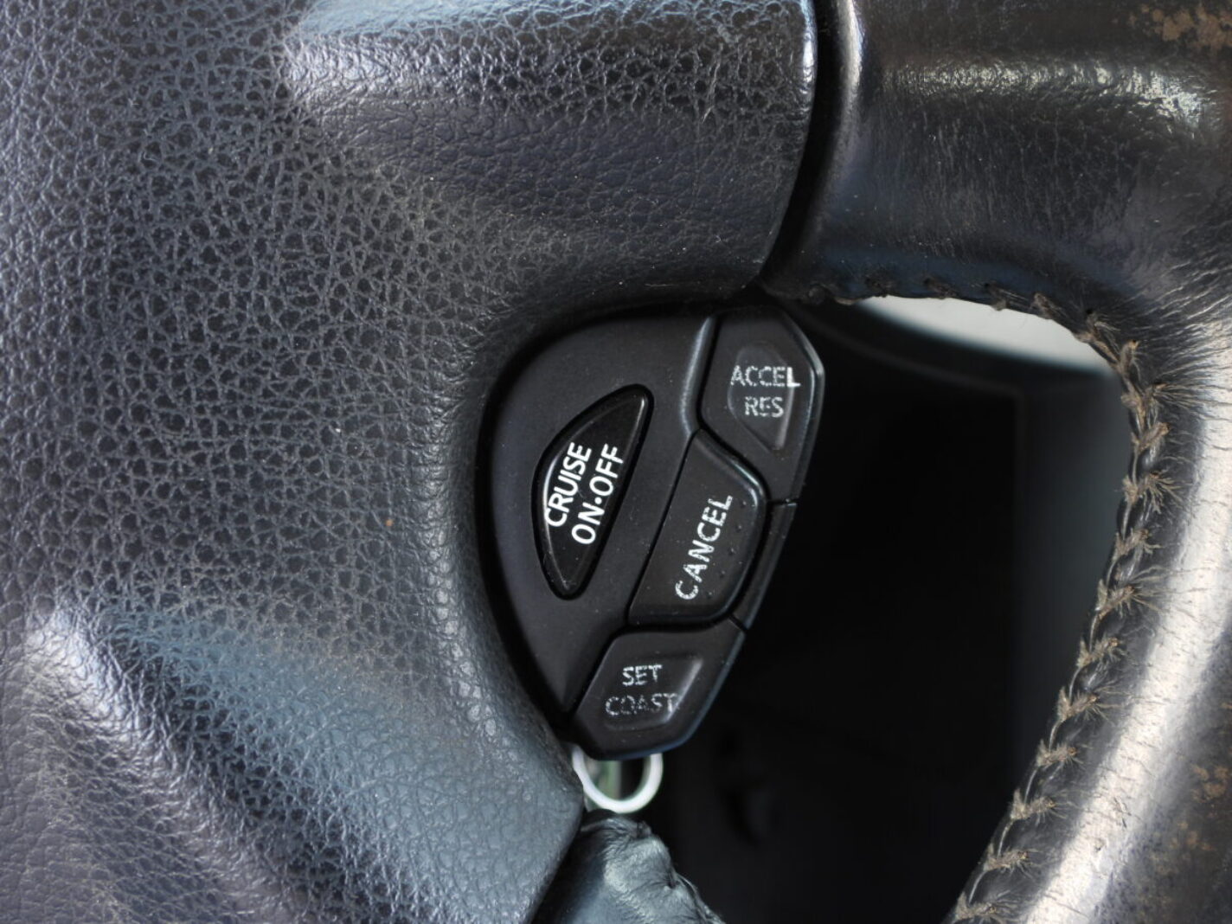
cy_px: 462
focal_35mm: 47
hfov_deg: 40.4
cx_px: 616
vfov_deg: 30.9
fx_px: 1673
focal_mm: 8.5
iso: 100
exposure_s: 1/30
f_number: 3.2
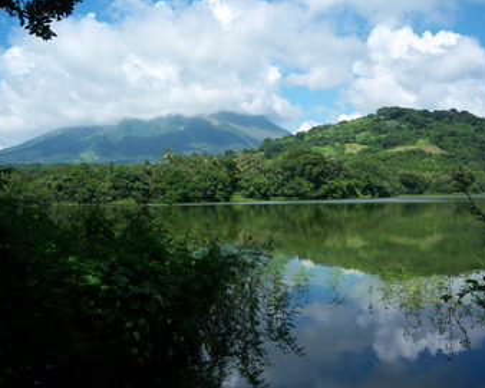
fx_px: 545
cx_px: 250
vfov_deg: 39.1
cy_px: 195
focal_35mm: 38
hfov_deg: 48.0
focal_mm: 7.5
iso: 80
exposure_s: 1/500
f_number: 4.8
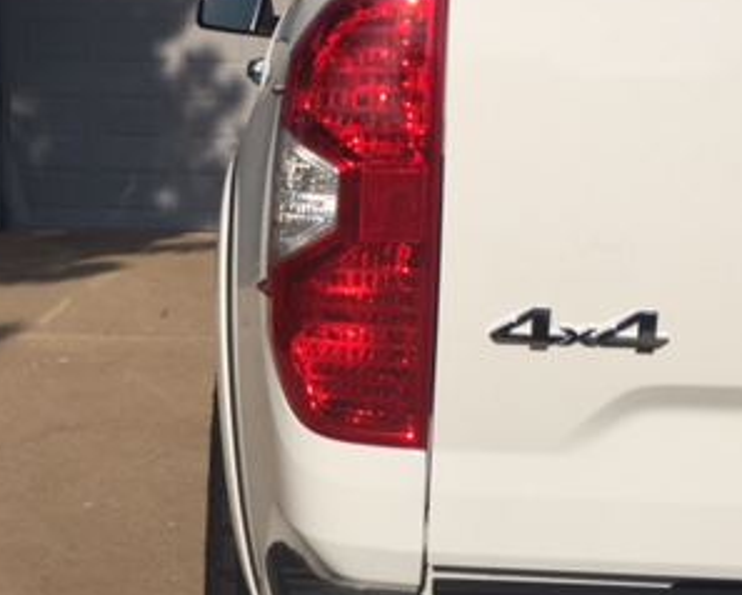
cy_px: 322
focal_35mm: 61
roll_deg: -1.1
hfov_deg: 30.5
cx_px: 200
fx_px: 1340
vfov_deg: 25.0
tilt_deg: -5.9
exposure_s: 1/4950
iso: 32
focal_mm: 4.15
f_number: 2.2
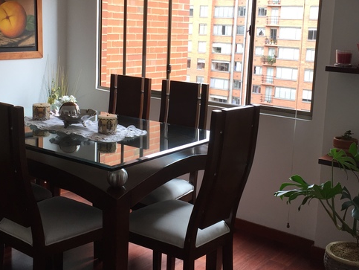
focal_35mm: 48
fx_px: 498
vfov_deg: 30.2
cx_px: 164
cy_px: 103
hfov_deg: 39.6
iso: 50
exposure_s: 1/120
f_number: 2.2
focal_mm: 4.15
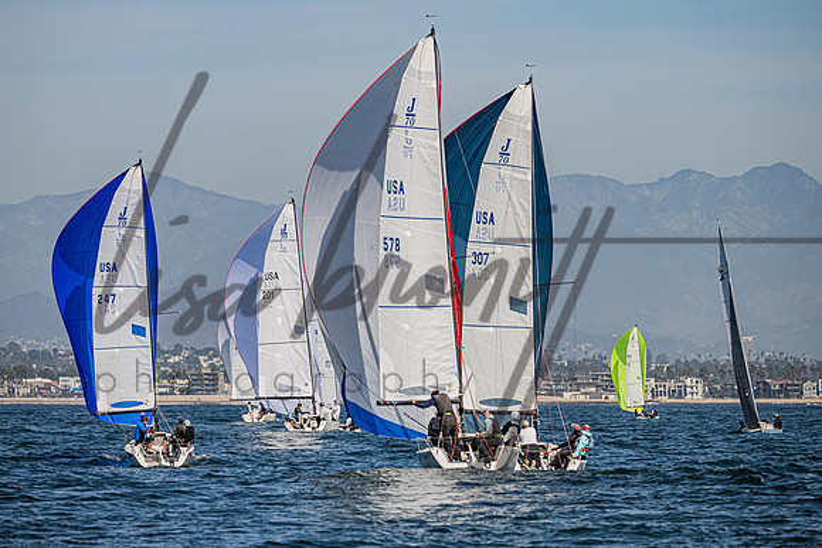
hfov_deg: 7.2
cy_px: 242
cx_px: 397
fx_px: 6545
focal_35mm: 287
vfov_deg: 4.8
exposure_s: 1/4000
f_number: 5.6
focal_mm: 220
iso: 320
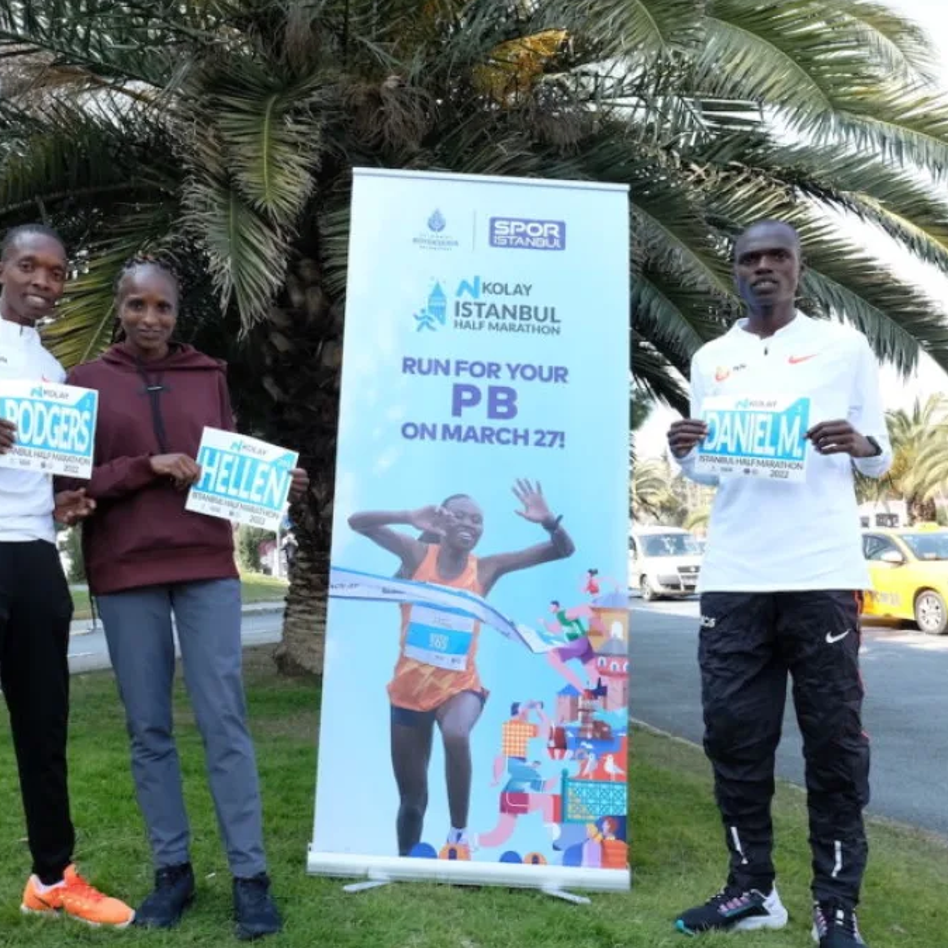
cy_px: 475
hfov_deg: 51.8
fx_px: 961
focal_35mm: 31
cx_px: 333
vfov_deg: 52.5
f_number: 8
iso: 2500
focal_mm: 16
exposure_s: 1/500
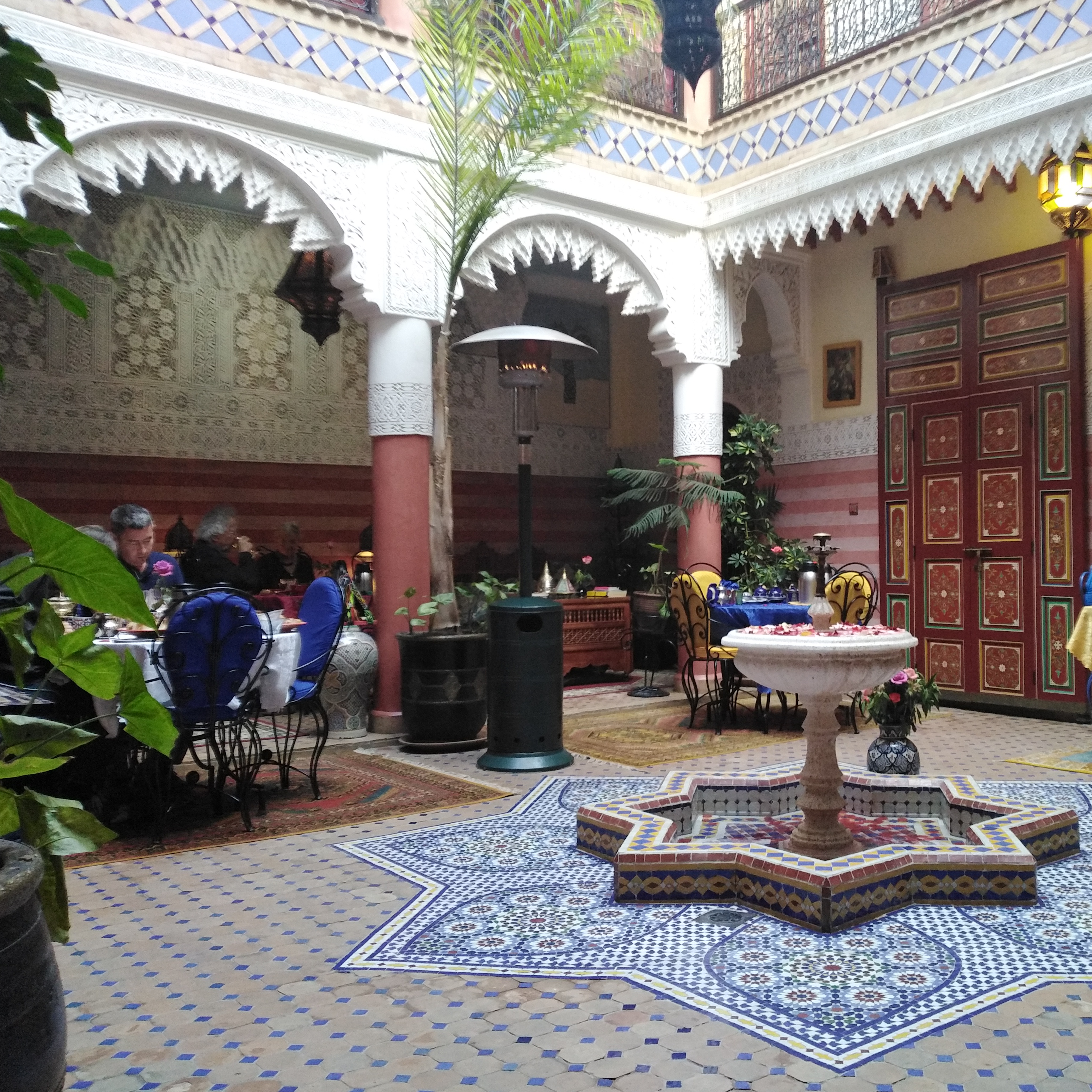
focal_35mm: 31
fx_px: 1106
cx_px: 700
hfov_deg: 51.8
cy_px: 549
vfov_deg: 52.5
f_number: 1.8
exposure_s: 1/25
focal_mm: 3.62
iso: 335
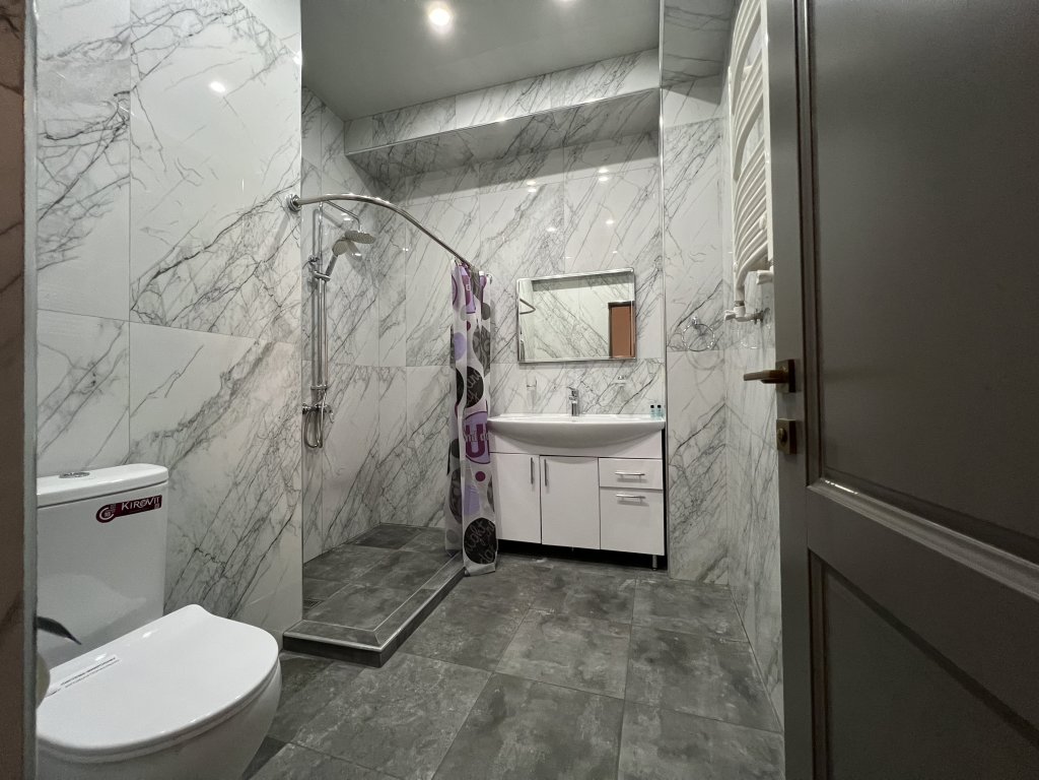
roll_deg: +0.6
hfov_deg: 106.2
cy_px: 390
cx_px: 520
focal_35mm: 13
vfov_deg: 89.9
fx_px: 390
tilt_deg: +0.3
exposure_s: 1/50
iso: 500
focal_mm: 1.57
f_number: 1.8
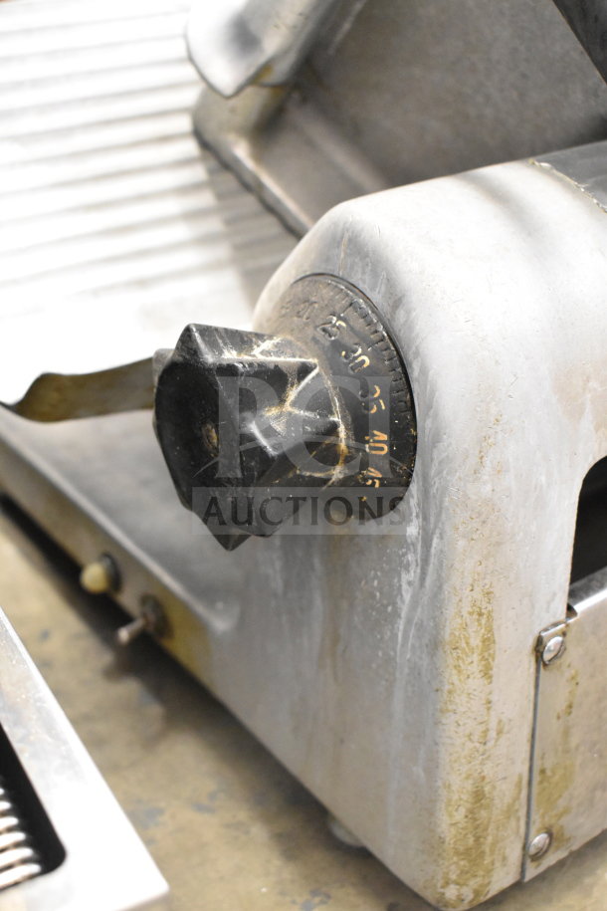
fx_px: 1214
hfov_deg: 28.1
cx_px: 304
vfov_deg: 41.1
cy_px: 456
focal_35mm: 48
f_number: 4.5
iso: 5600
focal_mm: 32
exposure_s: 1/50
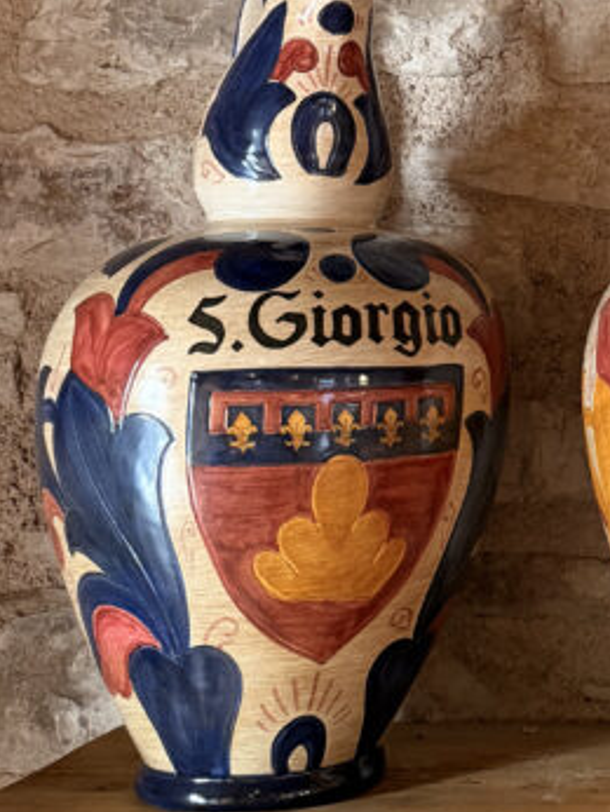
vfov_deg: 26.0
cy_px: -2
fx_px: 1666
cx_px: 805
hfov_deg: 19.1
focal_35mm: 71
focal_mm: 6.76
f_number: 1.78
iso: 320
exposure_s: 1/60
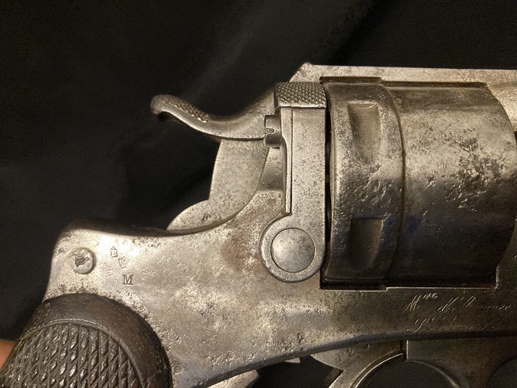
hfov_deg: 63.4
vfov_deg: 49.7
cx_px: 258
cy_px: 194
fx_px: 418
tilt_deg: -53.6
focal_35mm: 28
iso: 320
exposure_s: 1/33
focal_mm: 3.99
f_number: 1.8
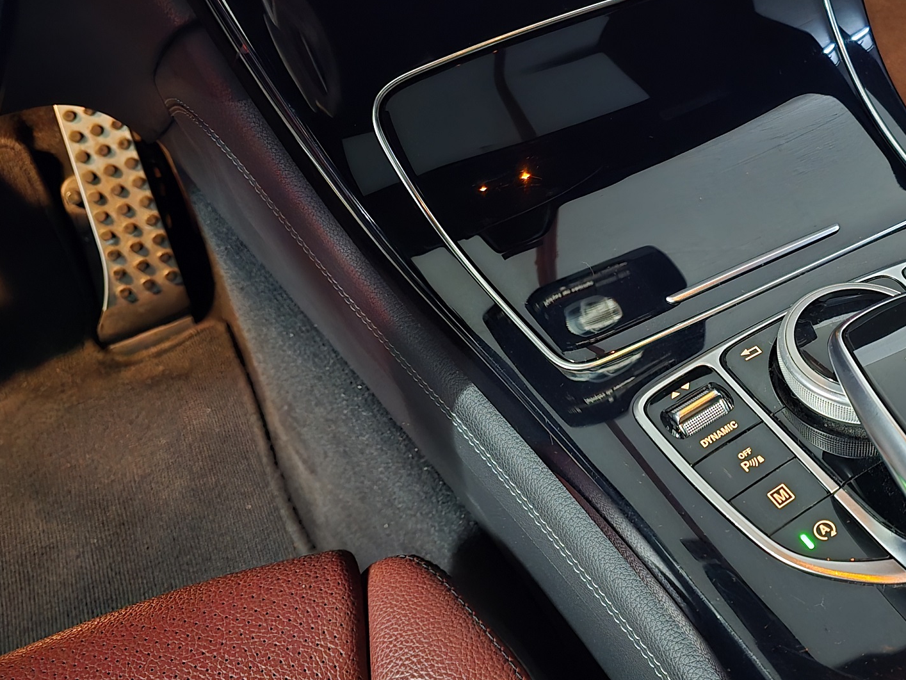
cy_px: 263
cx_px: 716
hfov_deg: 45.6
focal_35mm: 39
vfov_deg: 36.7
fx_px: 1021
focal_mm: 6.3
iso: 3200
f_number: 1.7
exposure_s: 1/15
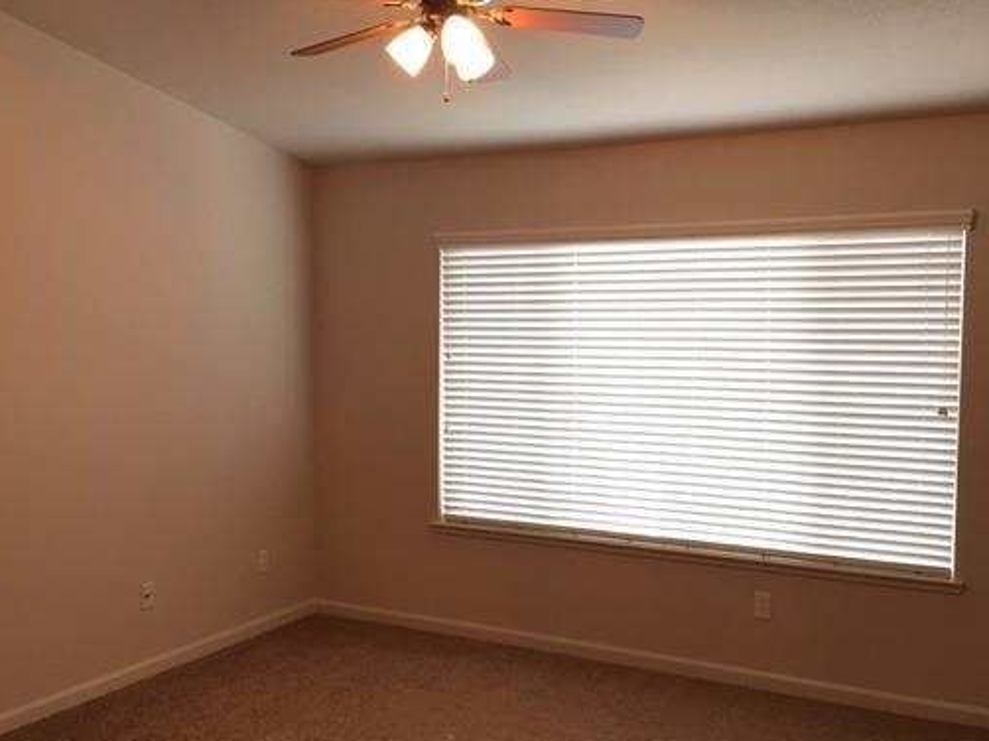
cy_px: 408
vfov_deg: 38.6
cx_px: 455
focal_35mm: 37
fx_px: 1057
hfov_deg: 50.1
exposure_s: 1/15
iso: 32
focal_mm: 4.15
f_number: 2.2
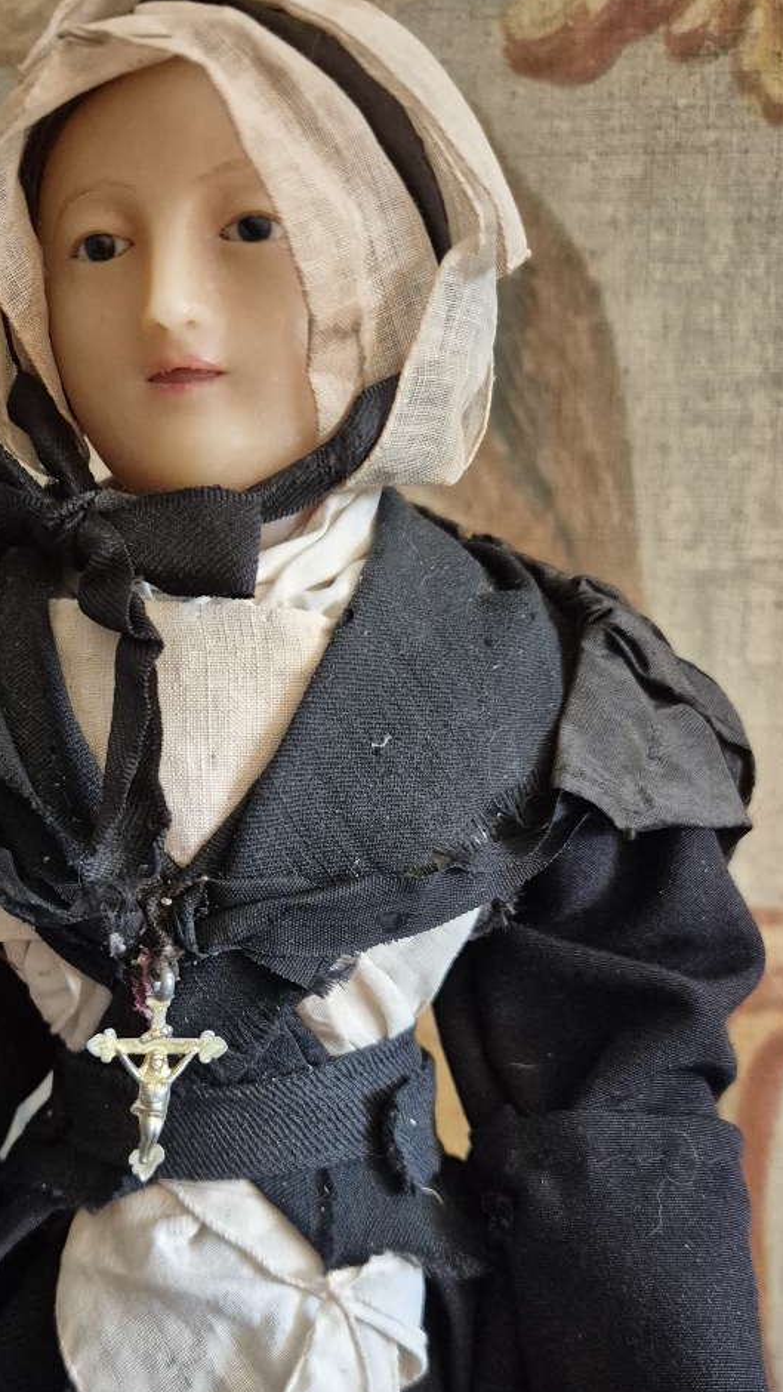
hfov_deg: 36.0
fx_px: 1181
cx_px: 210
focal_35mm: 32
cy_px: 851
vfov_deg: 60.4
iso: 1600
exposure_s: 1/100
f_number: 1.8
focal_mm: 5.4
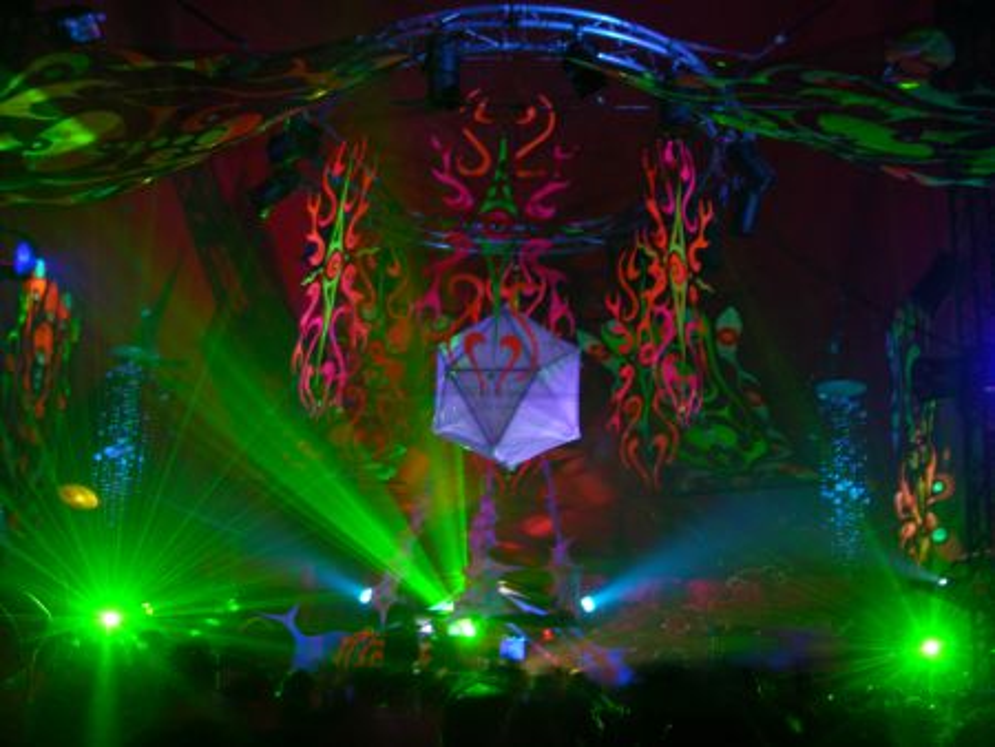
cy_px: 374
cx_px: 498
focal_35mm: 35
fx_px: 1007
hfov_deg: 52.6
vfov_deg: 40.7
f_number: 2.8
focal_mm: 8.9
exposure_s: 1.09
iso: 200
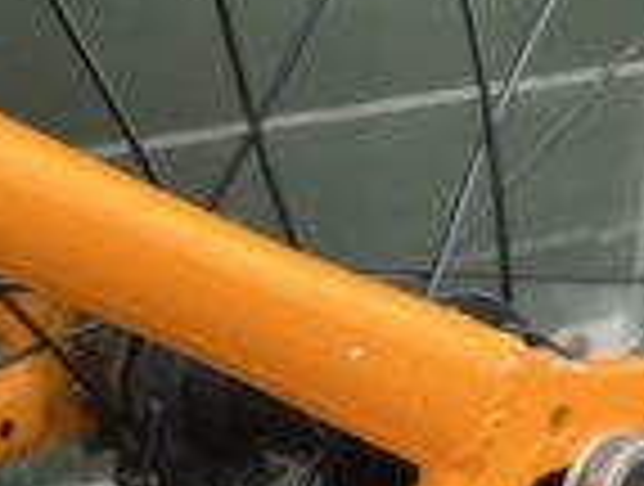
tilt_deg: -22.4
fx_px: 1623
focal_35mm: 87
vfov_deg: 16.9
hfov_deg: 21.0
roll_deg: +3.1
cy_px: 414
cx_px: -113
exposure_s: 1/267
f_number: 1.6
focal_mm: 5.1
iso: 40
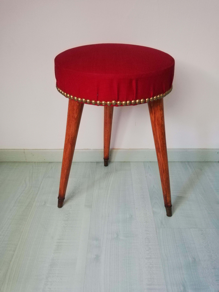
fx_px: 219
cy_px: 146
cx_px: 110
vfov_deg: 67.3
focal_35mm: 26
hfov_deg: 53.1
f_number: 2.2
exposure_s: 1/20
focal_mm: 3.81
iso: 640
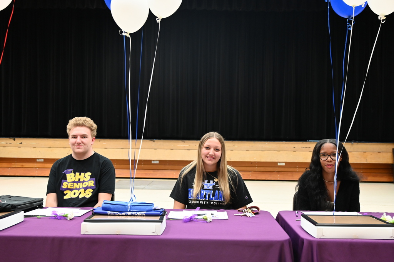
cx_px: 197
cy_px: 131
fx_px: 377
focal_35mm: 34
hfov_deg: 55.1
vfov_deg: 38.3
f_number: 4
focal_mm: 34.5
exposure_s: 1/100
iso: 3200
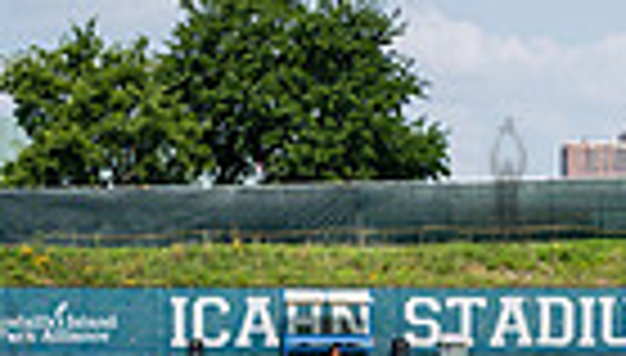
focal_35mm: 163
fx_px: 2712
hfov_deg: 13.0
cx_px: 578
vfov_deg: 7.2
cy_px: 714
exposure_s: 1/640
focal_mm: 35
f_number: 5
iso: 100
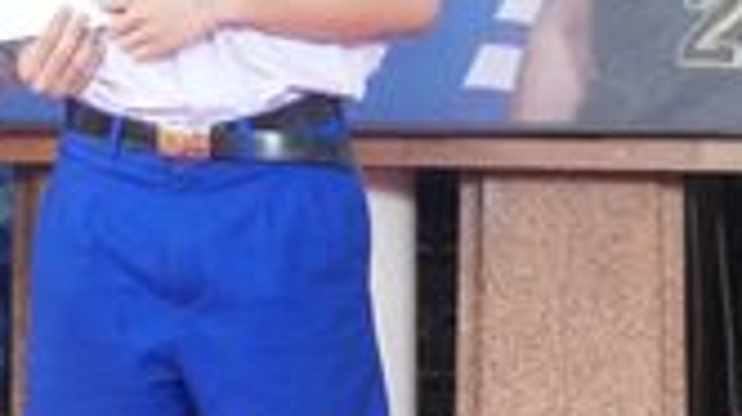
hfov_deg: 7.6
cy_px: -273
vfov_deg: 4.2
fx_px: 5582
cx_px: 22
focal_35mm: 284
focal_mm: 50
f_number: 5.6
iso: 1600
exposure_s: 1/100
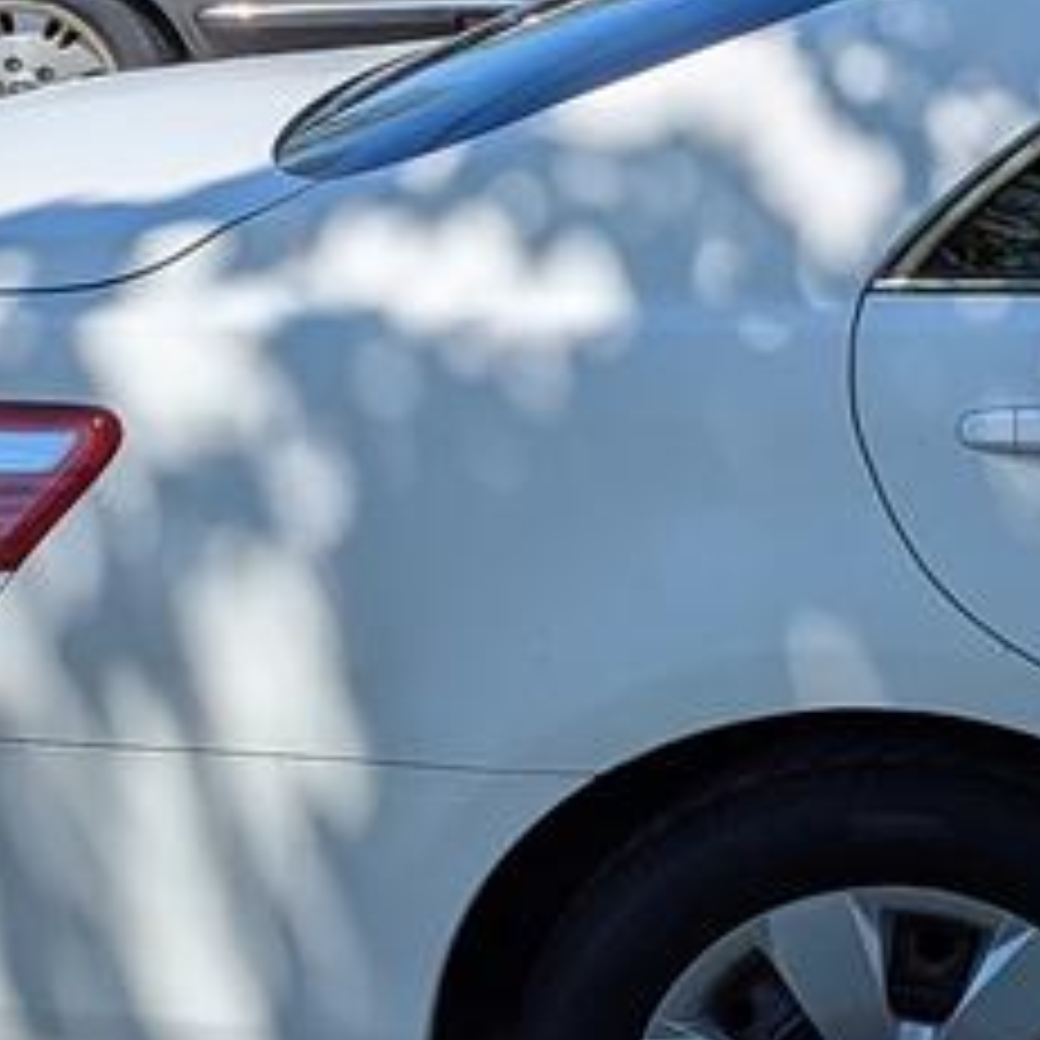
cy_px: 842
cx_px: 2168
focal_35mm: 117
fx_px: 3977
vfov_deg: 14.8
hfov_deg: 12.8
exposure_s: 1/2571
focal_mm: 6.81
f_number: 1.85
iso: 39
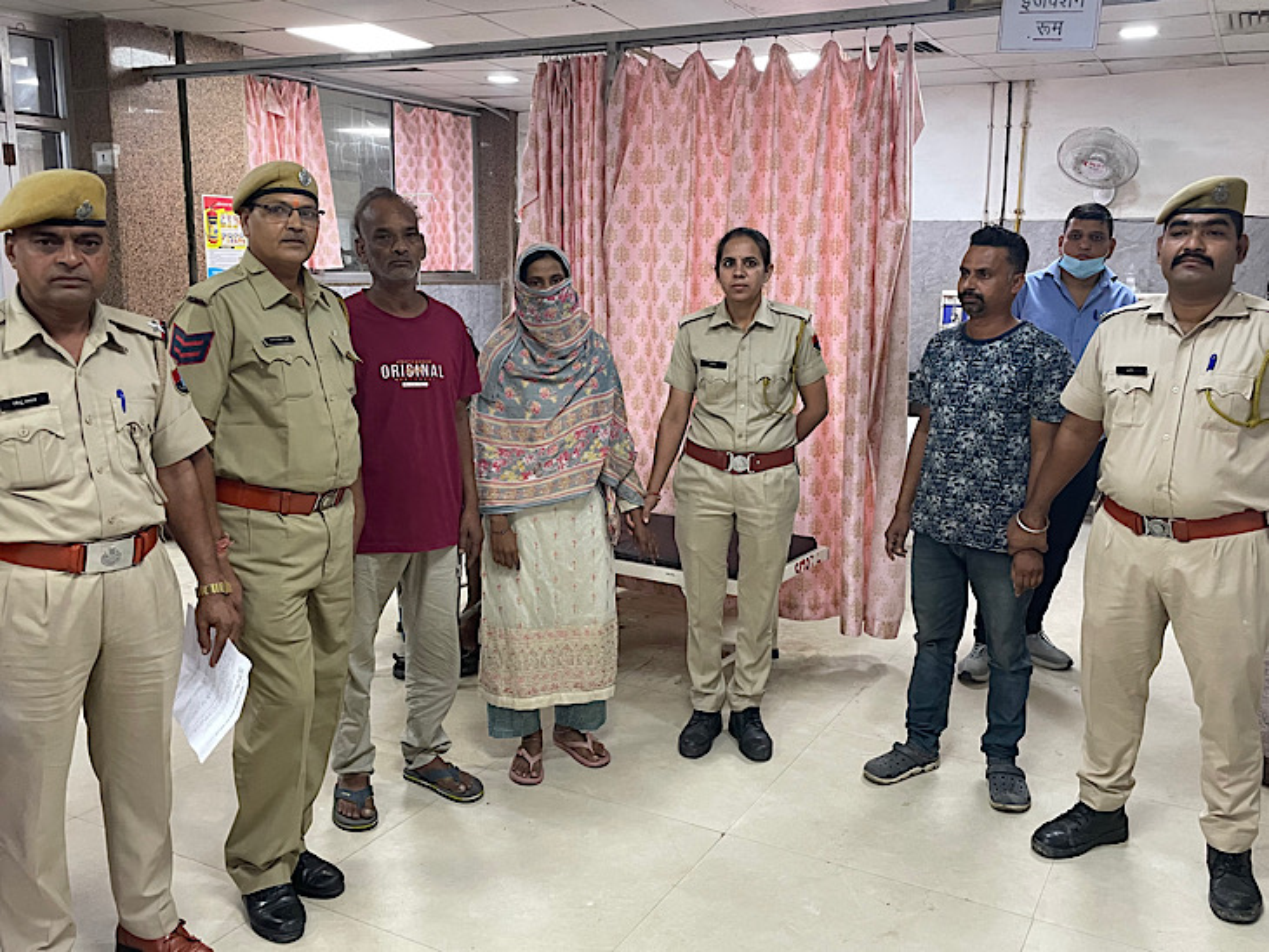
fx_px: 953
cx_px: 634
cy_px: 476
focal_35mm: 26
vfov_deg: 53.1
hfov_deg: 67.3
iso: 250
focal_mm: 4.2
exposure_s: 1/50
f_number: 1.6
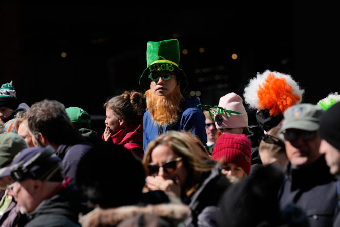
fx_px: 1426
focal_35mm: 151
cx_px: 170
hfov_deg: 13.6
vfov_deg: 9.1
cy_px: 114
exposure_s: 1/6400
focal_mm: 151
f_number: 4
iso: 400
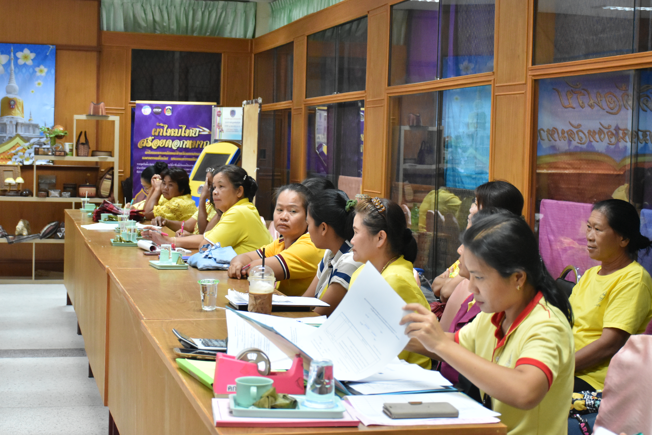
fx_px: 1087
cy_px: 218
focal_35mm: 60
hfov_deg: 33.4
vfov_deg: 22.6
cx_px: 326
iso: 2500
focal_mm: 40
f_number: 5.6
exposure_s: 1/125
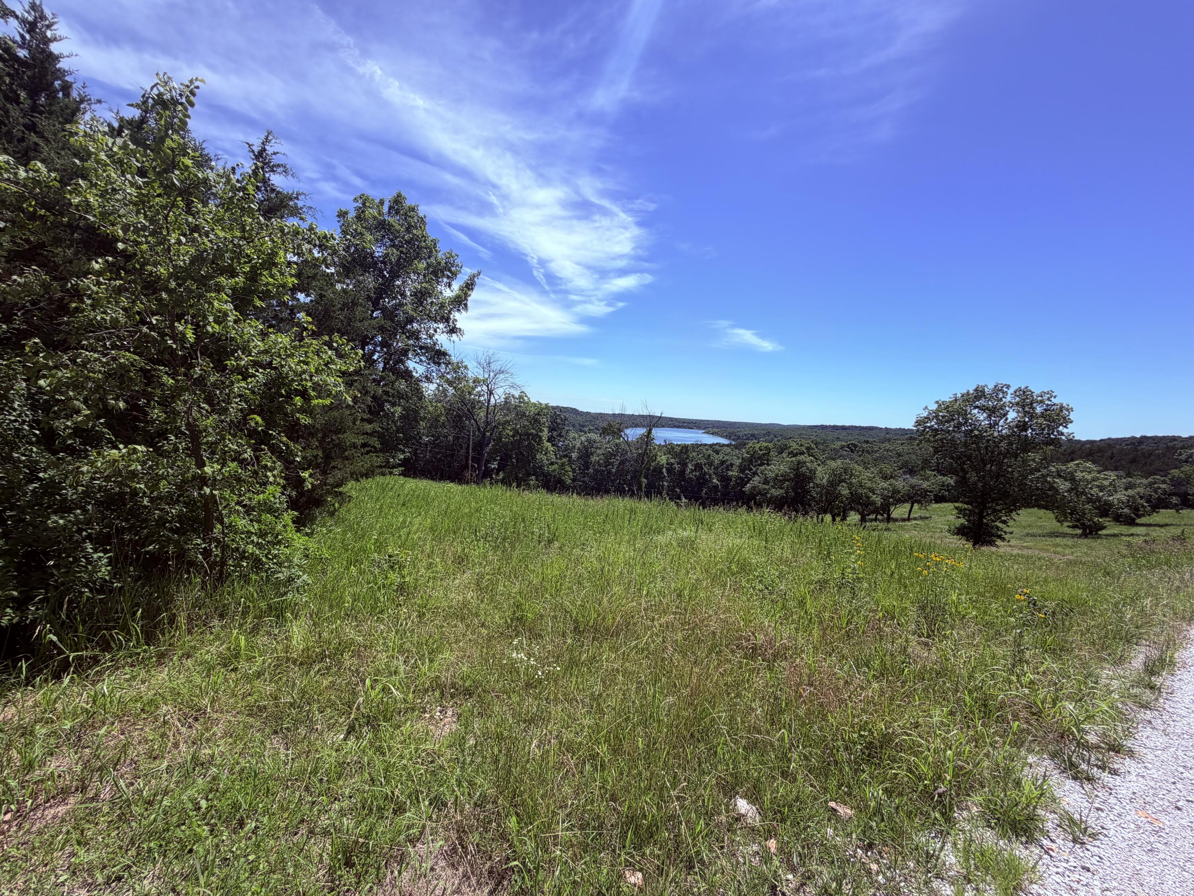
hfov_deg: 102.1
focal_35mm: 14
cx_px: 597
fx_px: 483
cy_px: 448
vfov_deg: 85.7
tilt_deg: -3.3
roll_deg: -3.3
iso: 20
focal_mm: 2.22
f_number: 2.2
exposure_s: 1/942
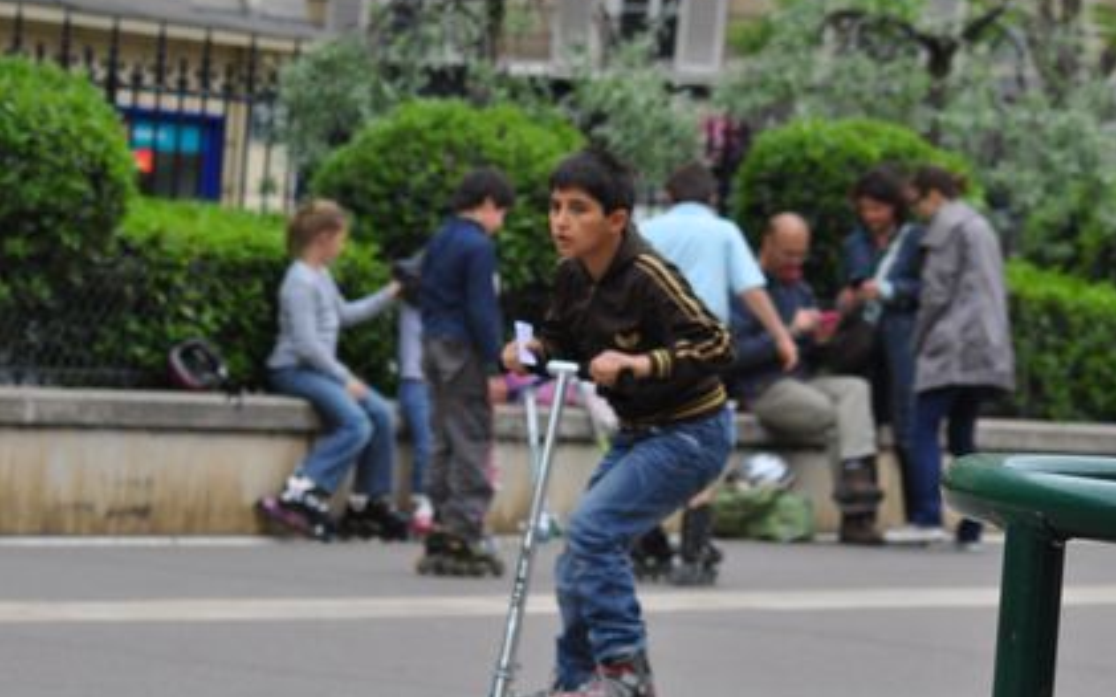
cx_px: 561
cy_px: 257
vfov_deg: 7.2
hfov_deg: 11.6
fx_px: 5504
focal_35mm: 181
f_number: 5.6
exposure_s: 1/500
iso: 320
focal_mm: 78
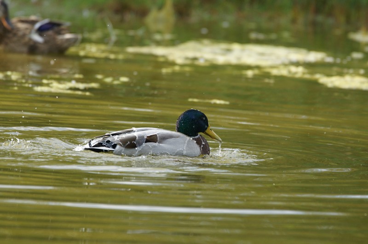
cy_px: 122
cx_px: 184
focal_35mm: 600
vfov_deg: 2.3
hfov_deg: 3.4
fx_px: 6125
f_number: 6.3
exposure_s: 1/640
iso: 400
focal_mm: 400
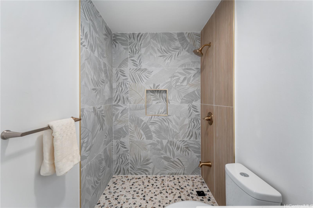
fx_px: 129
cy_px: 104
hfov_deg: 101.2
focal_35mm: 15
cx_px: 156
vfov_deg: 78.1
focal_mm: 14.8
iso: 200
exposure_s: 1/5
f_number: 9
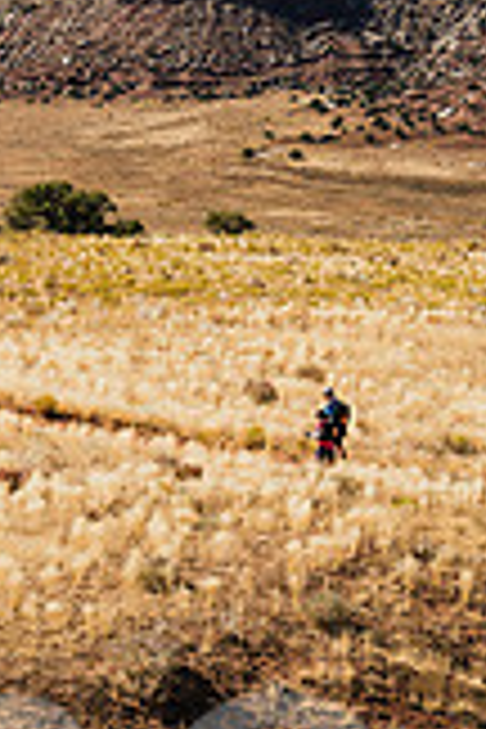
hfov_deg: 7.0
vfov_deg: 10.5
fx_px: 3948
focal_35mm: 195
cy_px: 153
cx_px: 315
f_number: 7.1
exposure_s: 1/640
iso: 160
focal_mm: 70
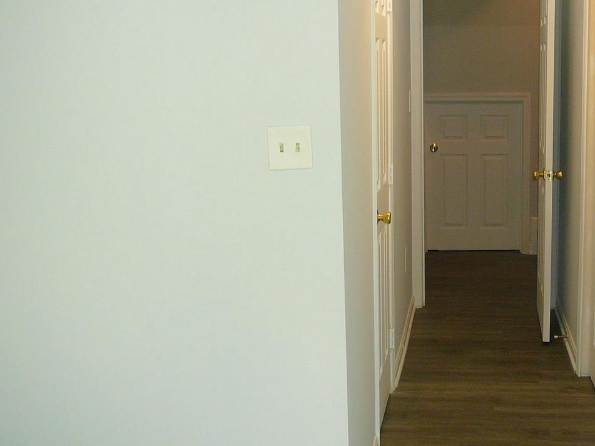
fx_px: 911
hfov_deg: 35.6
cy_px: 215
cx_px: 422
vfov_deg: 27.5
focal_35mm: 53
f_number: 2.8
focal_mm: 5.2
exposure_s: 1/13
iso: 100
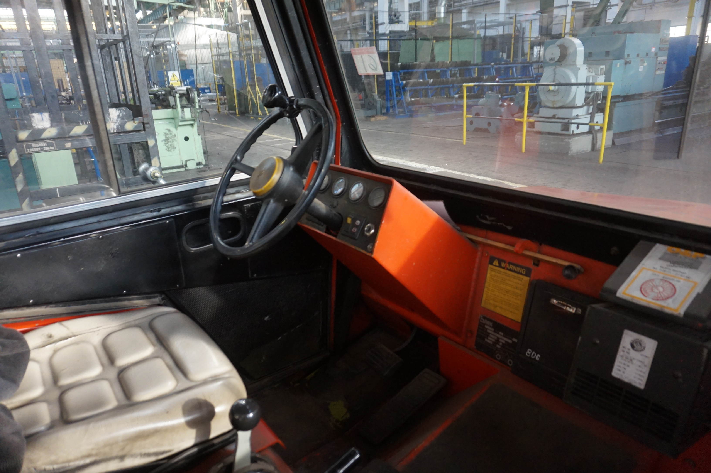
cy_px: 236
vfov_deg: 53.1
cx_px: 356
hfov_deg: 73.8
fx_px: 474
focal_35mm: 24
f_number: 3.5
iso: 1600
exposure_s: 1/160
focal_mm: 16
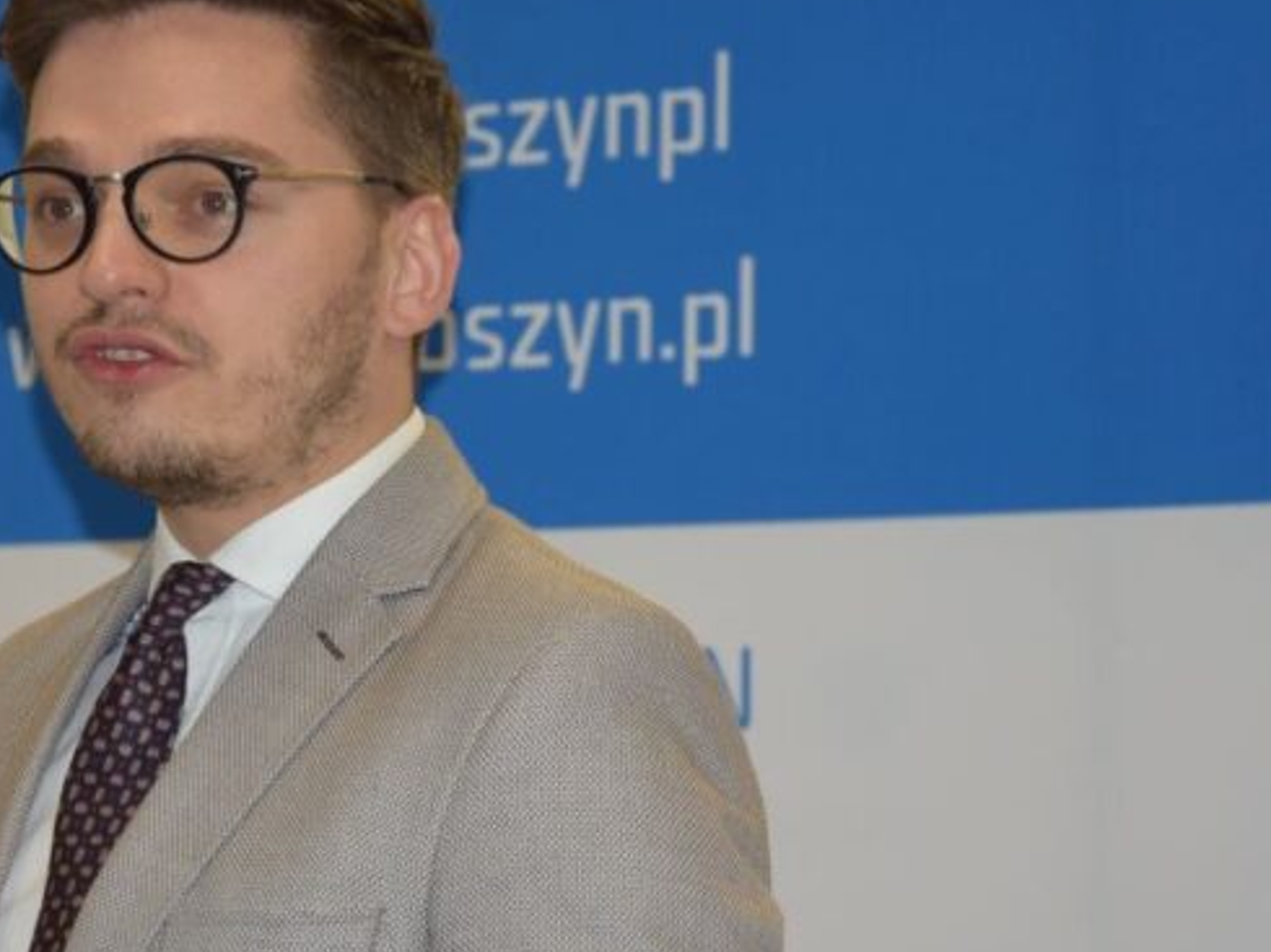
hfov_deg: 10.9
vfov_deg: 8.2
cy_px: 560
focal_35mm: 181
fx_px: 6643
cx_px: 511
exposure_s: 1/60
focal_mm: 80
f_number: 5.3
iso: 800
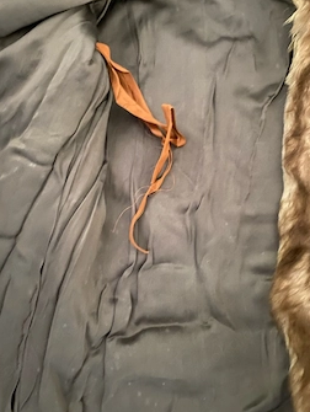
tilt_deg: -78.2
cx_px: 159
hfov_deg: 45.5
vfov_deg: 58.0
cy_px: 171
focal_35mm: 31
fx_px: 369
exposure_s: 1/8
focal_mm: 4.25
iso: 640
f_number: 1.8
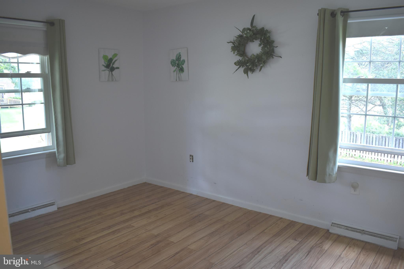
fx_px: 337
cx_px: 202
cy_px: 134
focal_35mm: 30
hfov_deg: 61.9
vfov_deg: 43.6
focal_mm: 20
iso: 400
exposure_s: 1/60
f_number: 4
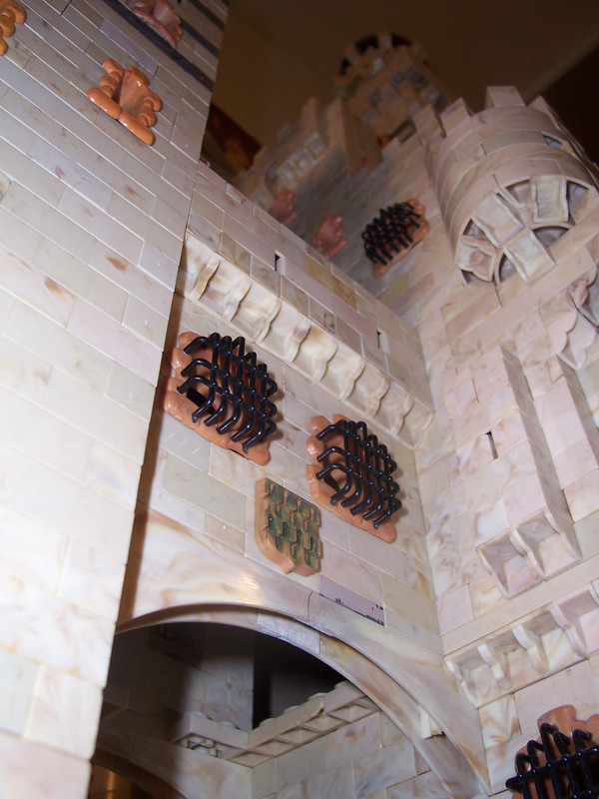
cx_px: 300
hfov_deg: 41.8
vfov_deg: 54.0
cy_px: 400
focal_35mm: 34
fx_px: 784
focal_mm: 5.6
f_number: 2.7
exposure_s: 1/60
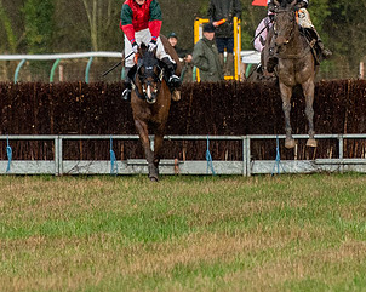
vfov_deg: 1.5
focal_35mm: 1038
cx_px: 296
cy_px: 6
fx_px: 11233
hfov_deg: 1.9
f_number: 4
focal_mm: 200
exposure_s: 1/2500
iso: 800
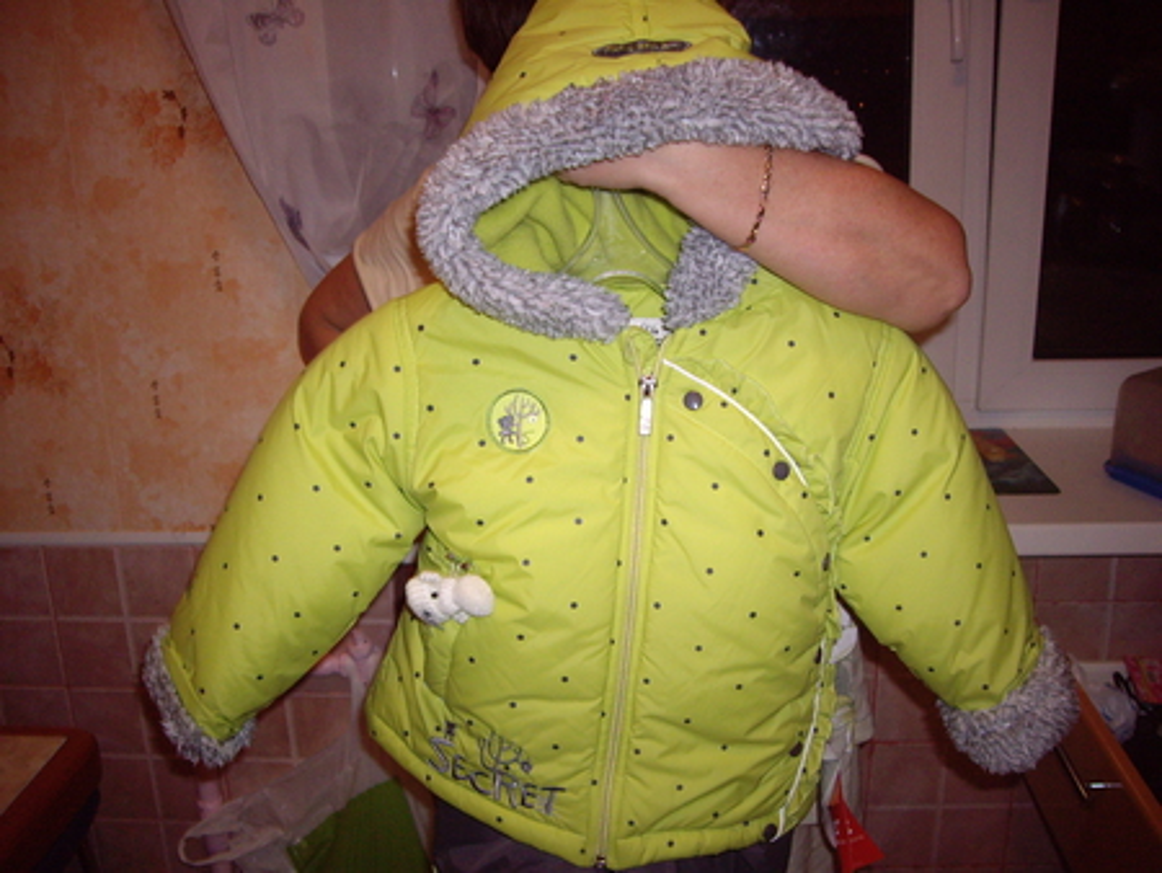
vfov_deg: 37.8
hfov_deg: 49.0
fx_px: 1276
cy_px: 436
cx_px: 581
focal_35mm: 38
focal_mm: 6.2
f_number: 2.7
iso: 200
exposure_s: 1/40
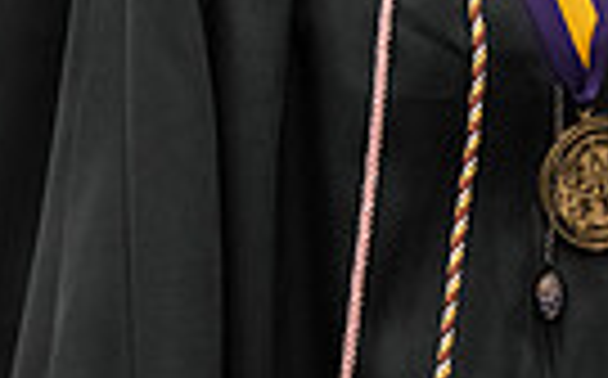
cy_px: -250
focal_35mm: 700
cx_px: 554
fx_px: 11585
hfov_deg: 3.0
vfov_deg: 1.9
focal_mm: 160
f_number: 3.2
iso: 3200
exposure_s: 1/200
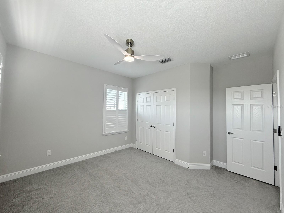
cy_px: 106
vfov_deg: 85.7
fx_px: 115
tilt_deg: +2.3
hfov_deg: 102.1
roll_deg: -1.2
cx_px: 142
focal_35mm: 14
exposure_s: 1/120
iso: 100
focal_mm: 2.22
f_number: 2.2
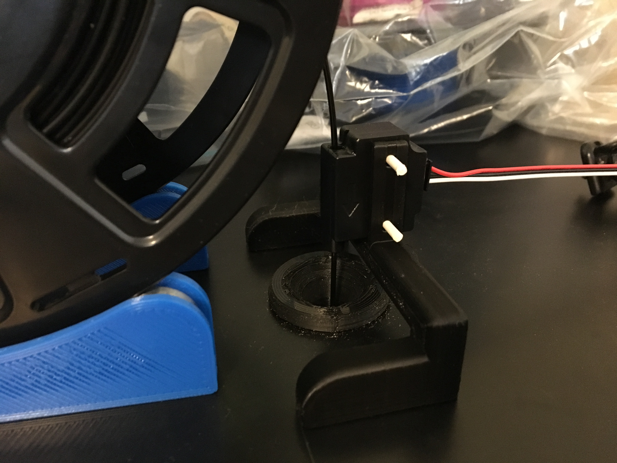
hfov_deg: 61.7
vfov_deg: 48.2
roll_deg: +0.3
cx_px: 308
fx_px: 517
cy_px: 232
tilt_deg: -26.1
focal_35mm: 29
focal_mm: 4.15
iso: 320
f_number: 2.2
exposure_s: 1/15
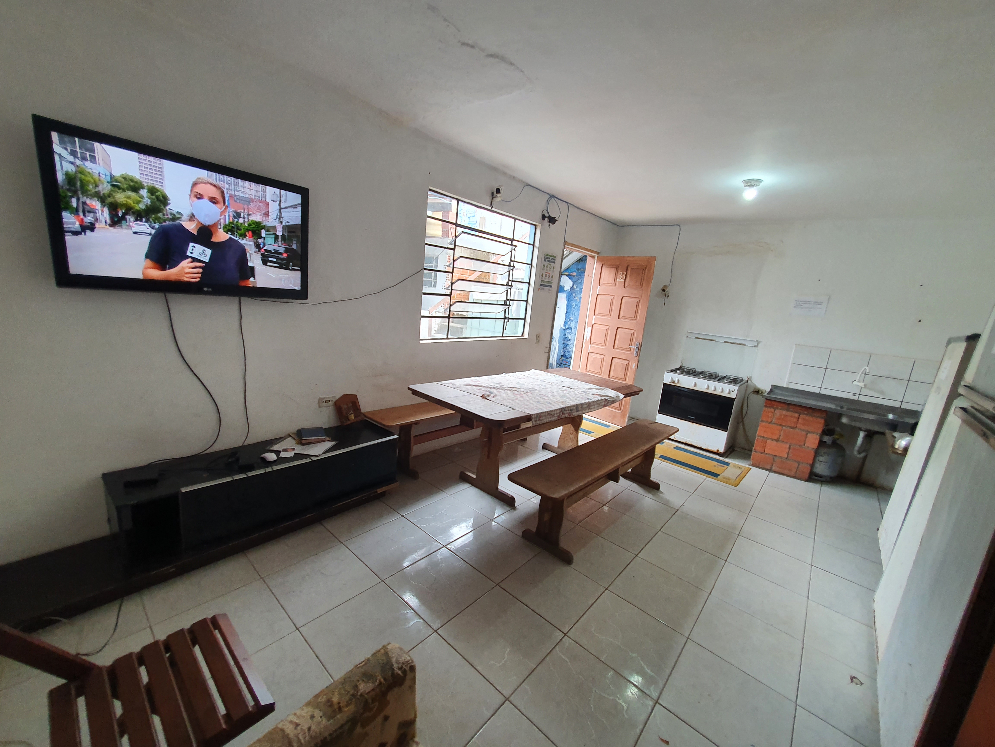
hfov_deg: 106.2
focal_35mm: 13
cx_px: 498
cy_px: 374
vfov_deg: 89.9
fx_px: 374
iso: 125
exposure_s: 1/60
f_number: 2.2
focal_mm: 1.8
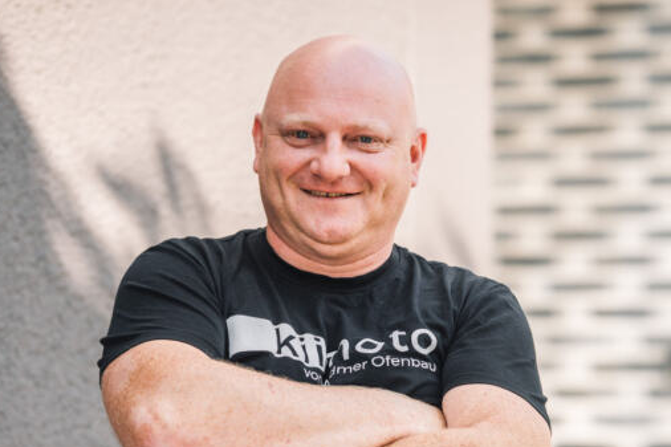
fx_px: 3205
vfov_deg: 8.0
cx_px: 342
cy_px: 388
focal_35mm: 172
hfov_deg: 12.0
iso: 100
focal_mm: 85
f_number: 2.2
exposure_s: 1/640
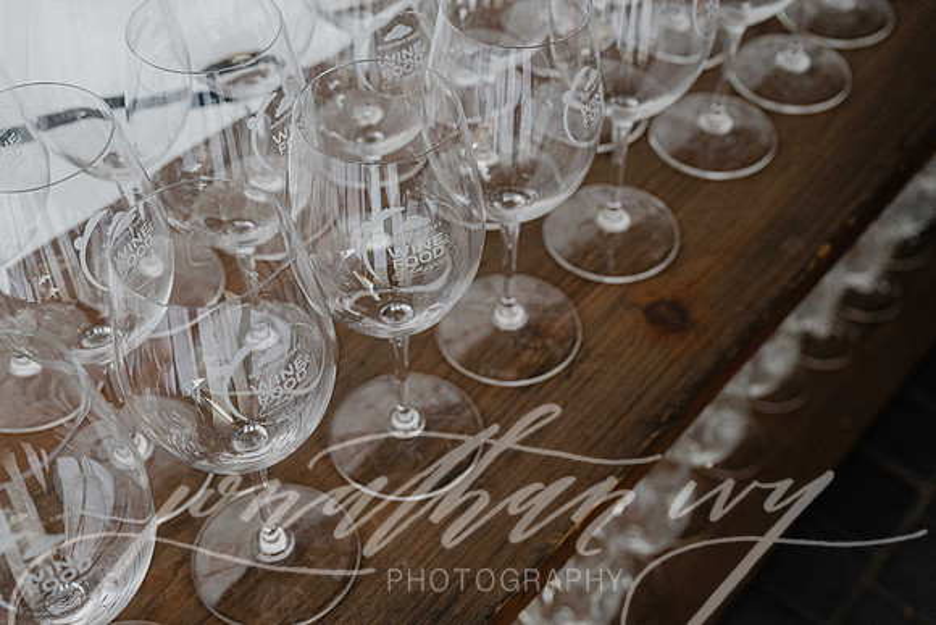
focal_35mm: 47
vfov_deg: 28.7
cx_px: 468
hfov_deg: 41.9
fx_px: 1222
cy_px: 312
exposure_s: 1/250
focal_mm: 47
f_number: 5.6
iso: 2500
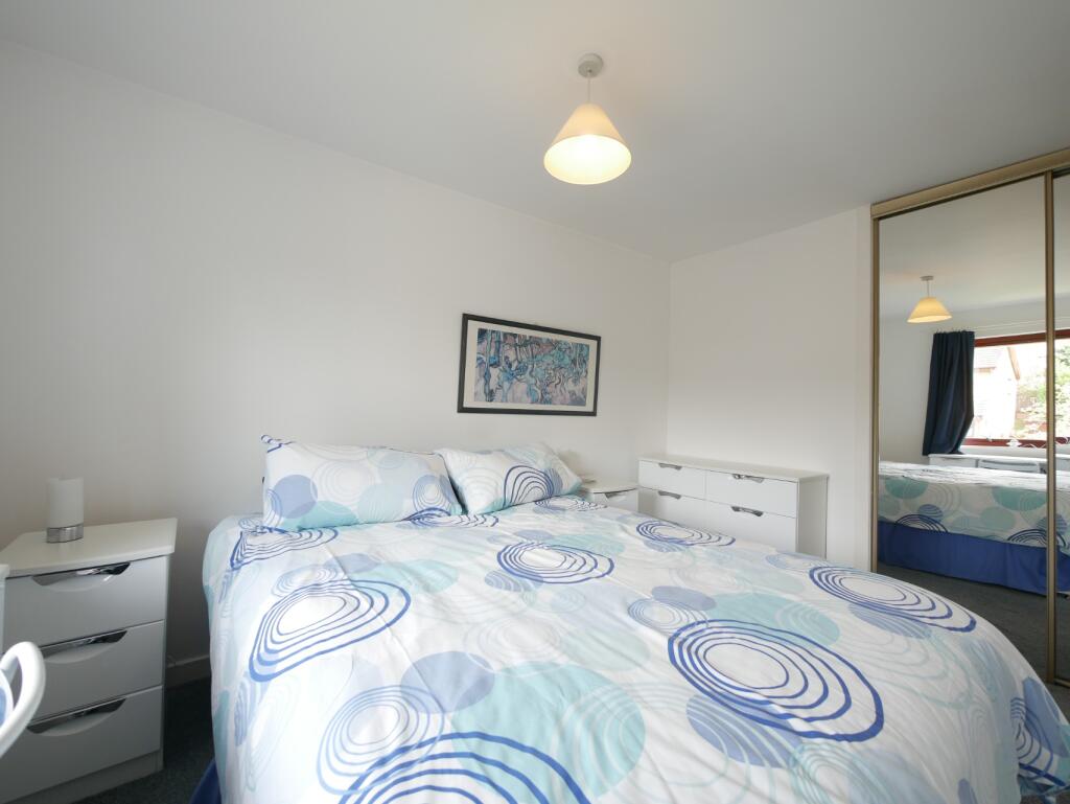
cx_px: 535
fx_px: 433
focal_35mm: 14
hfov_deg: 102.0
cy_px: 402
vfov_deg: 85.7
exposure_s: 1/60
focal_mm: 7
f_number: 4
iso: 250
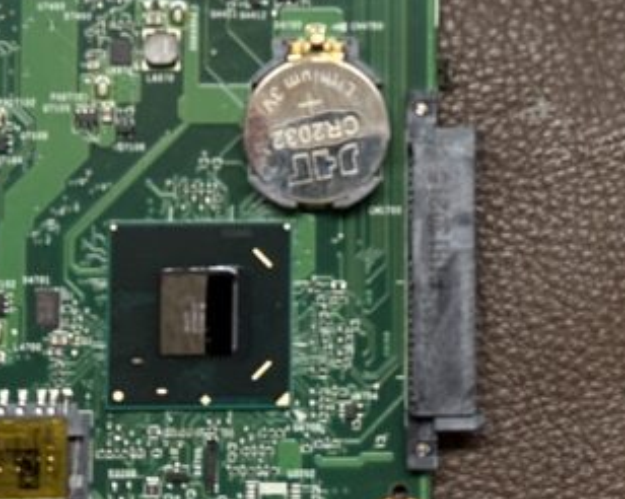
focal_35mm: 156
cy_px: -110
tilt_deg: -84.4
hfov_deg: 12.3
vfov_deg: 9.7
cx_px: 493
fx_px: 2884
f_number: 1.78
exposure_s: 1/50
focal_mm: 6.86
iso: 200
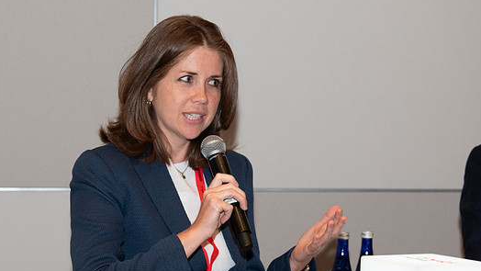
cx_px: 198
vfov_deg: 10.3
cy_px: 157
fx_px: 1505
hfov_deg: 18.1
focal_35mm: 118
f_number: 5.6
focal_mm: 60
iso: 2000
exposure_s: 1/100
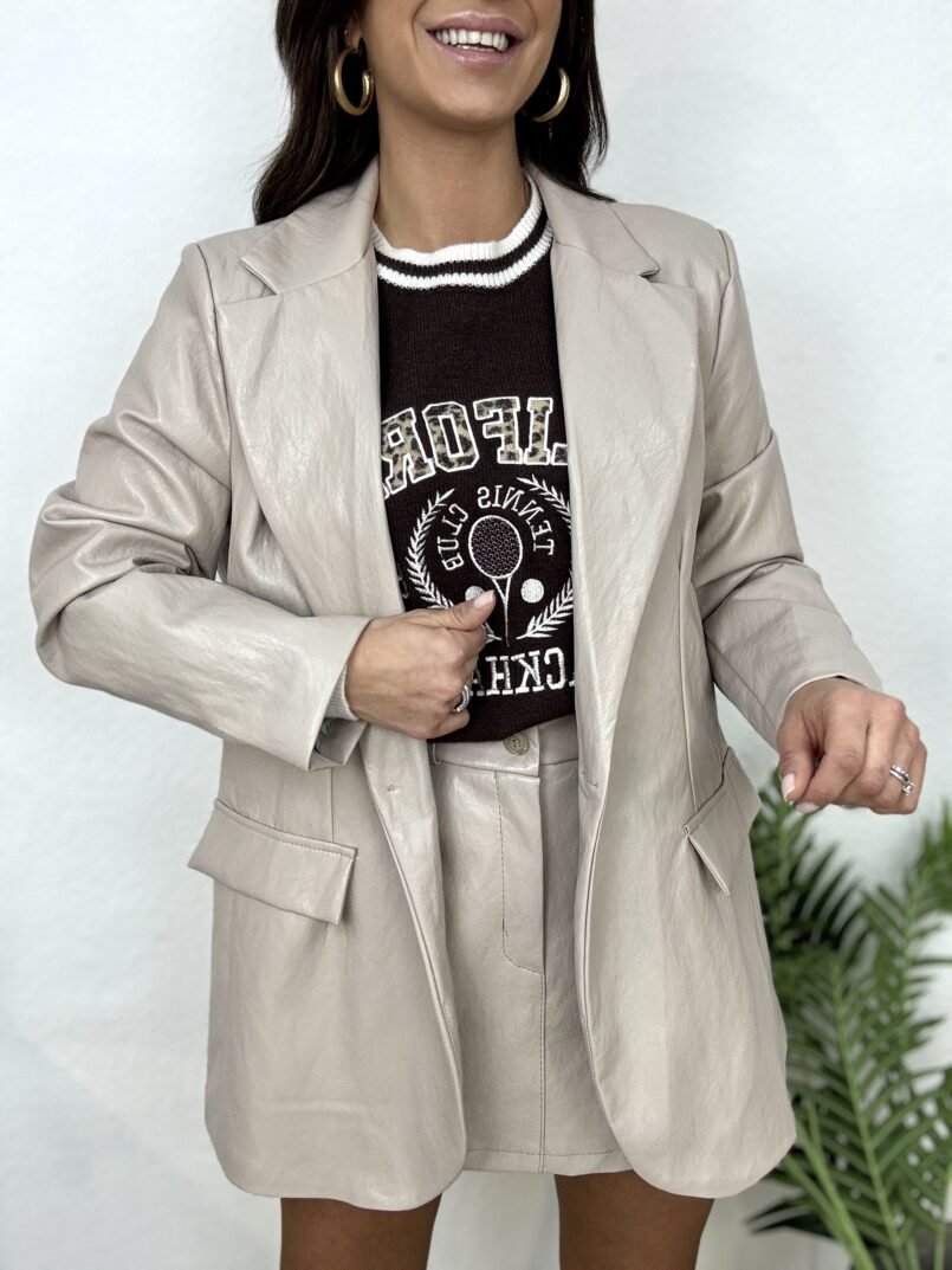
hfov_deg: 46.8
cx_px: 476
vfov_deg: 60.0
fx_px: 1100
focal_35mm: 30
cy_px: 635
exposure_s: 1/100
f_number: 1.9
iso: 50
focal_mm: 2.69
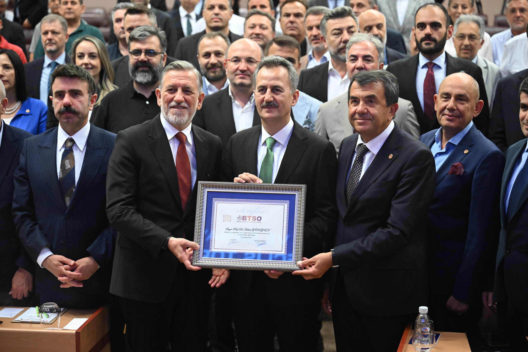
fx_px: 1027
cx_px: 264
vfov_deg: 19.5
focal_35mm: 70
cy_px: 176
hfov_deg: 28.8
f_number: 3.2
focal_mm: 70
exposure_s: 1/100
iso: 5000
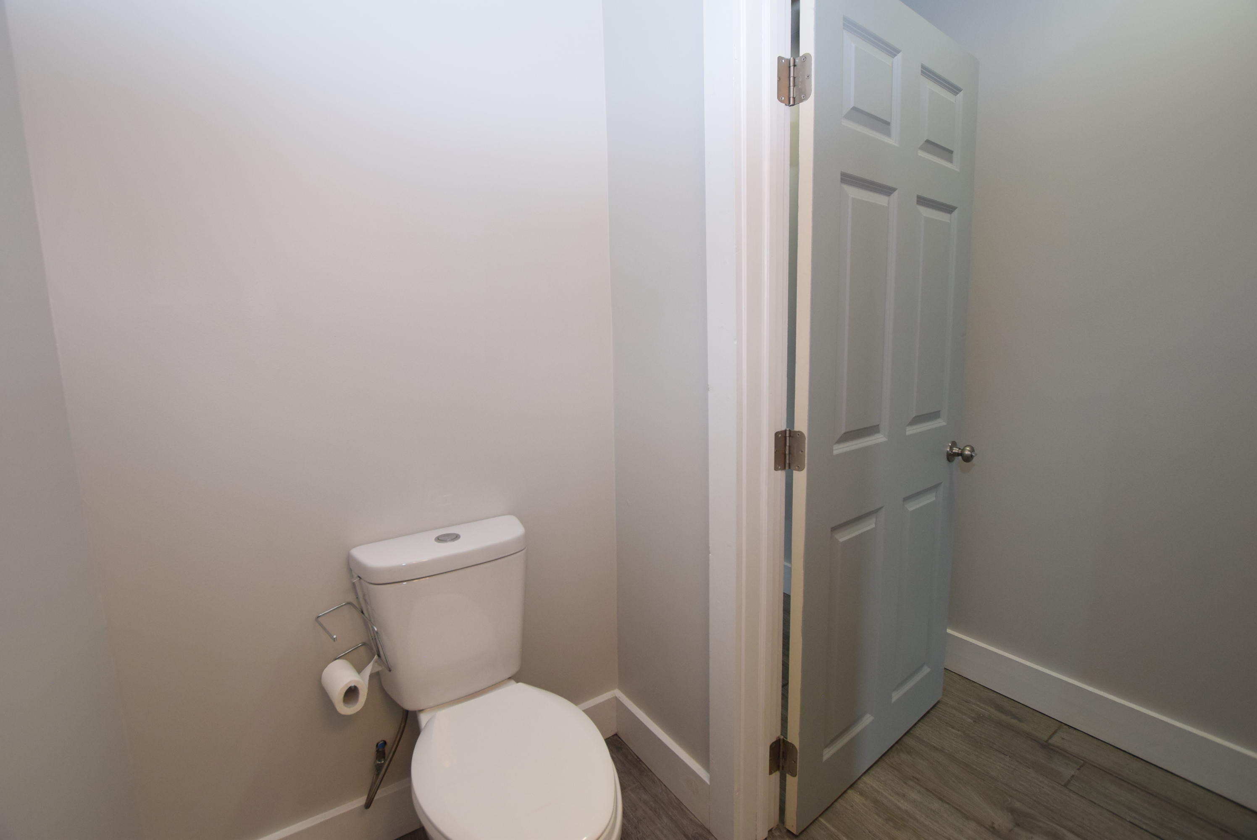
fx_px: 524
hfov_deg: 100.3
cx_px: 628
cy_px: 420
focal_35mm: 15
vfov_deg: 77.4
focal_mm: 10
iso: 800
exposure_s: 1/100
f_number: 5
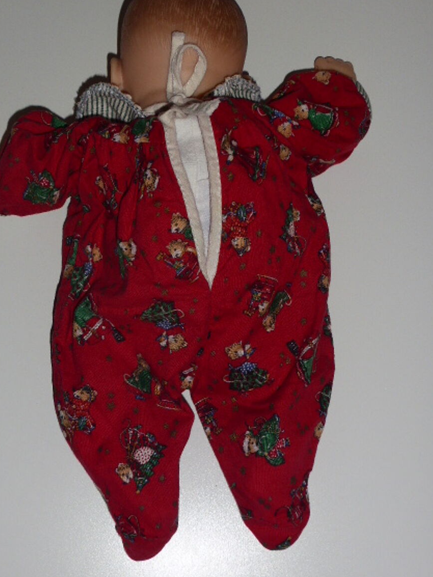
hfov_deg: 24.0
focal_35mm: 61
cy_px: 250
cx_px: 194
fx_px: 1017
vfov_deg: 31.6
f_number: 4.4
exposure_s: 1/60
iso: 100
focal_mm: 9
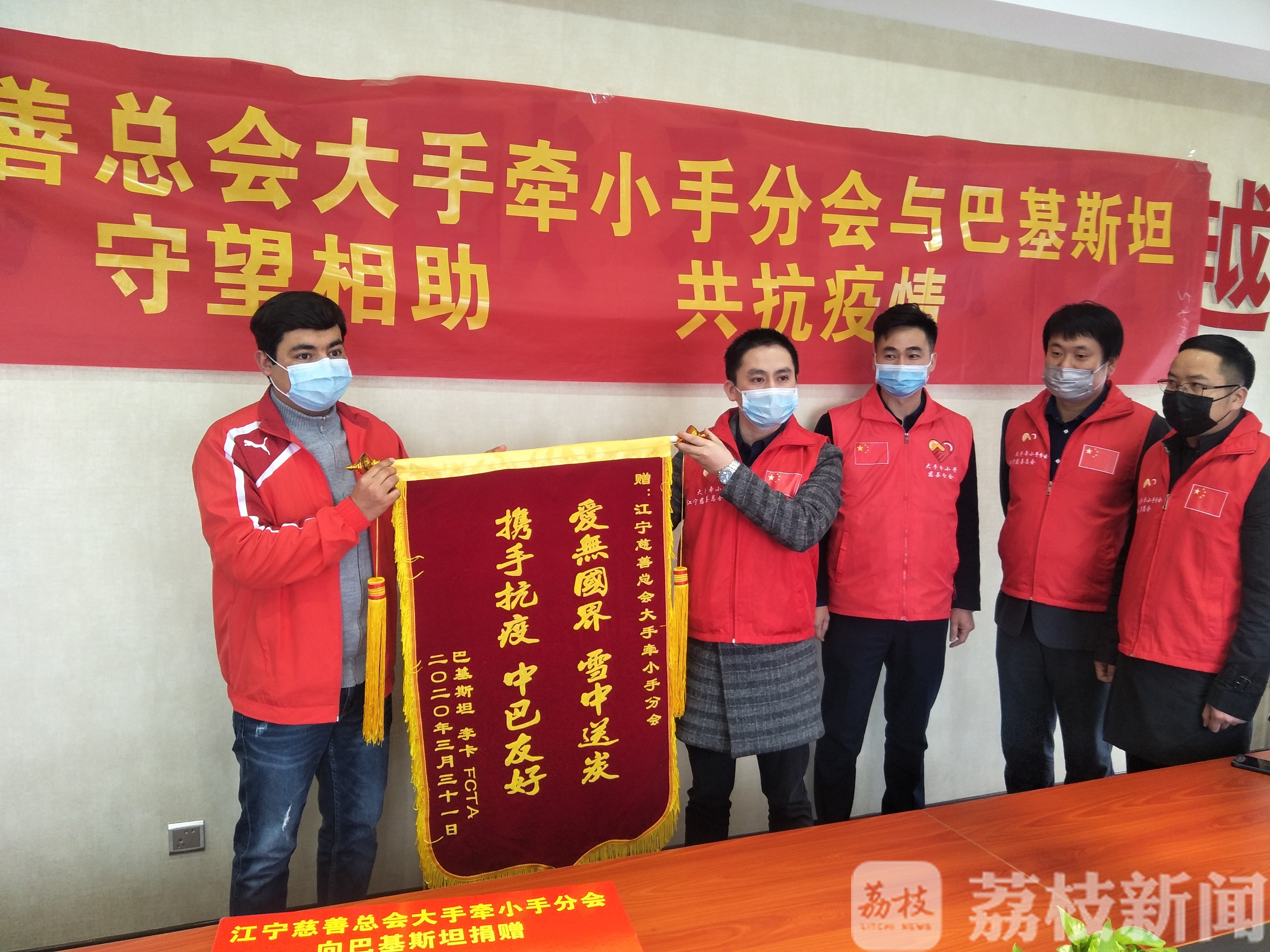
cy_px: 476
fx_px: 881
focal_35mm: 24
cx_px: 635
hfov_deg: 71.6
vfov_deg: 56.8
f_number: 1.7
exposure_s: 1/33
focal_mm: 4.1
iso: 136
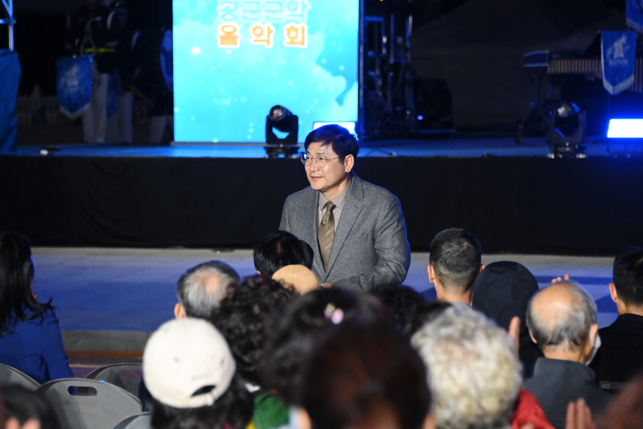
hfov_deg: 12.8
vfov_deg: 8.6
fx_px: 2858
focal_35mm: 160
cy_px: 214
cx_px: 322
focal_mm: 160
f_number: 5.6
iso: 6400
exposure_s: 1/200
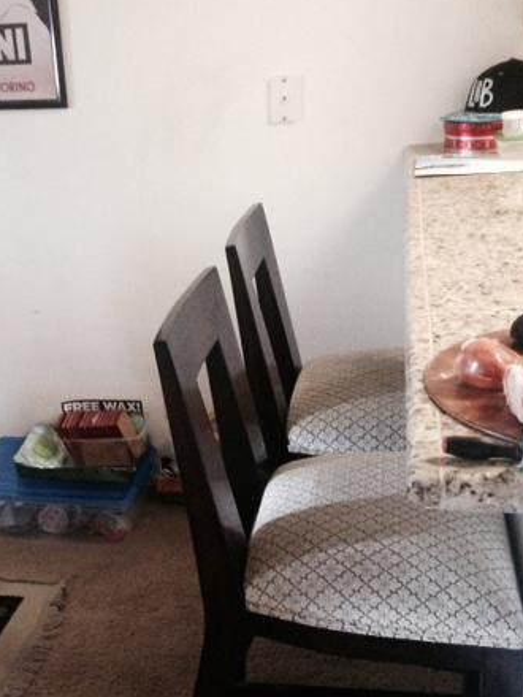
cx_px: 149
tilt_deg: -21.4
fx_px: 967
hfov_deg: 29.9
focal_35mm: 48
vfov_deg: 39.6
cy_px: 369
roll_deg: +3.9
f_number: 2.4
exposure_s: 1/15
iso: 500
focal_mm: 4.12
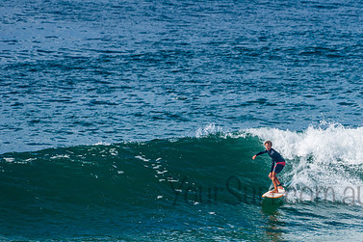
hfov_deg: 2.7
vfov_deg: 1.8
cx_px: 268
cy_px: 183
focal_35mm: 769
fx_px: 7750
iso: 200
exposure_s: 1/2000
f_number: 5.6
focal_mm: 500
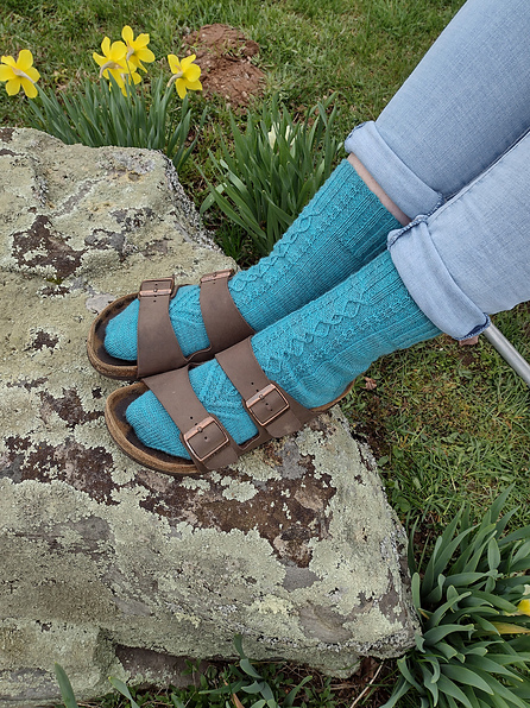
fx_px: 593
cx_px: 275
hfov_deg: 48.2
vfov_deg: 61.7
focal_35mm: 29
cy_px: 342
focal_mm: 4.71
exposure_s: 1/385
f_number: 1.7
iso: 100
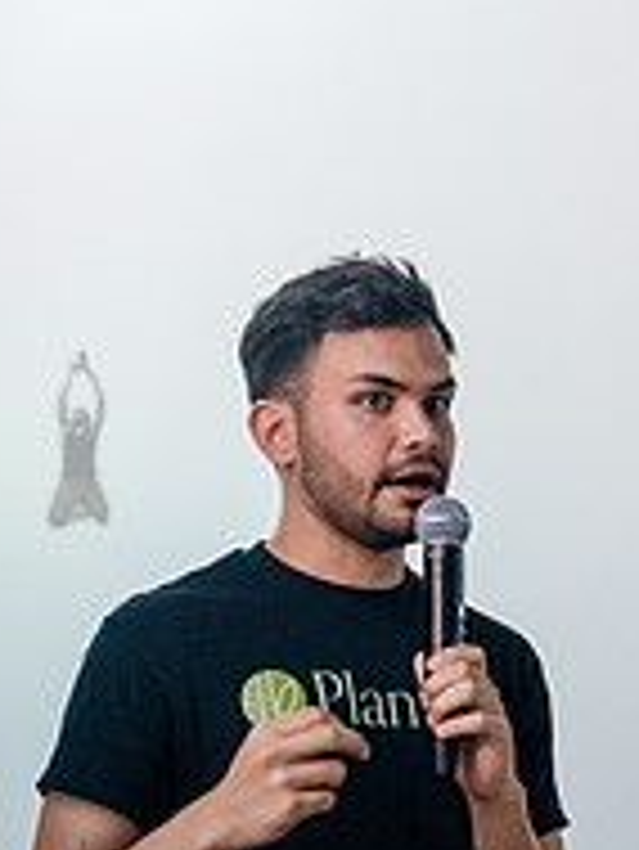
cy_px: 704
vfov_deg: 14.2
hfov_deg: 10.7
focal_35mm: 138
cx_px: 515
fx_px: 3393
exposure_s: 1/320
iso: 4000
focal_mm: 38
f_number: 4
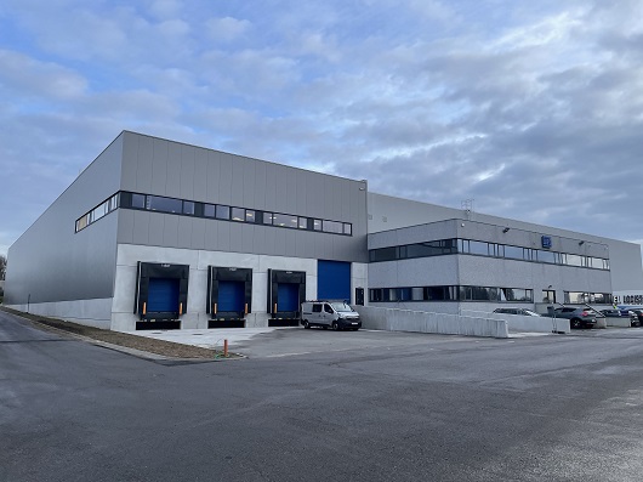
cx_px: 322
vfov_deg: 53.0
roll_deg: +0.0
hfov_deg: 67.3
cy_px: 241
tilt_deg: +8.8
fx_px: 483
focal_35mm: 26
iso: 32
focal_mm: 4.2
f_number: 1.6
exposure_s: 1/1024
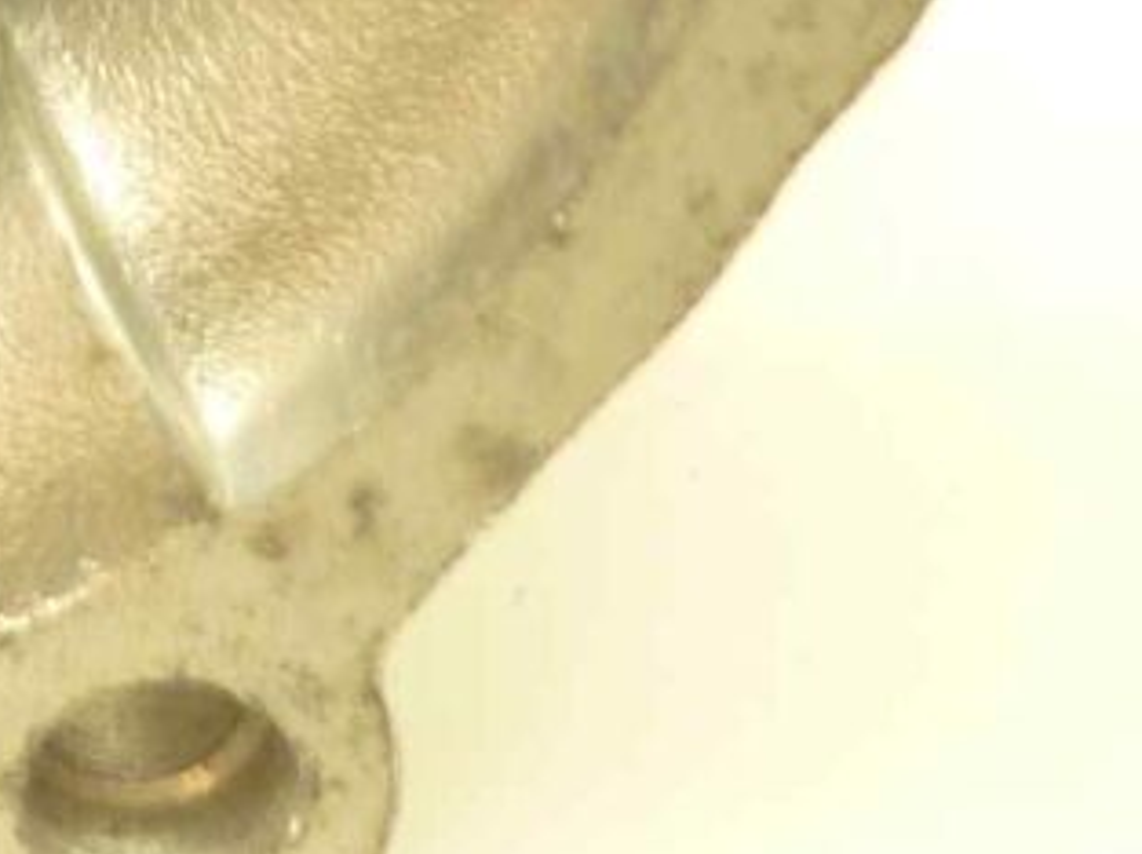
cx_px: -763
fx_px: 3954
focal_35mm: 120
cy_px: -290
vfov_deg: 11.9
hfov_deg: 14.8
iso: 80
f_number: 3.3
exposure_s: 1/8
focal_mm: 4.1
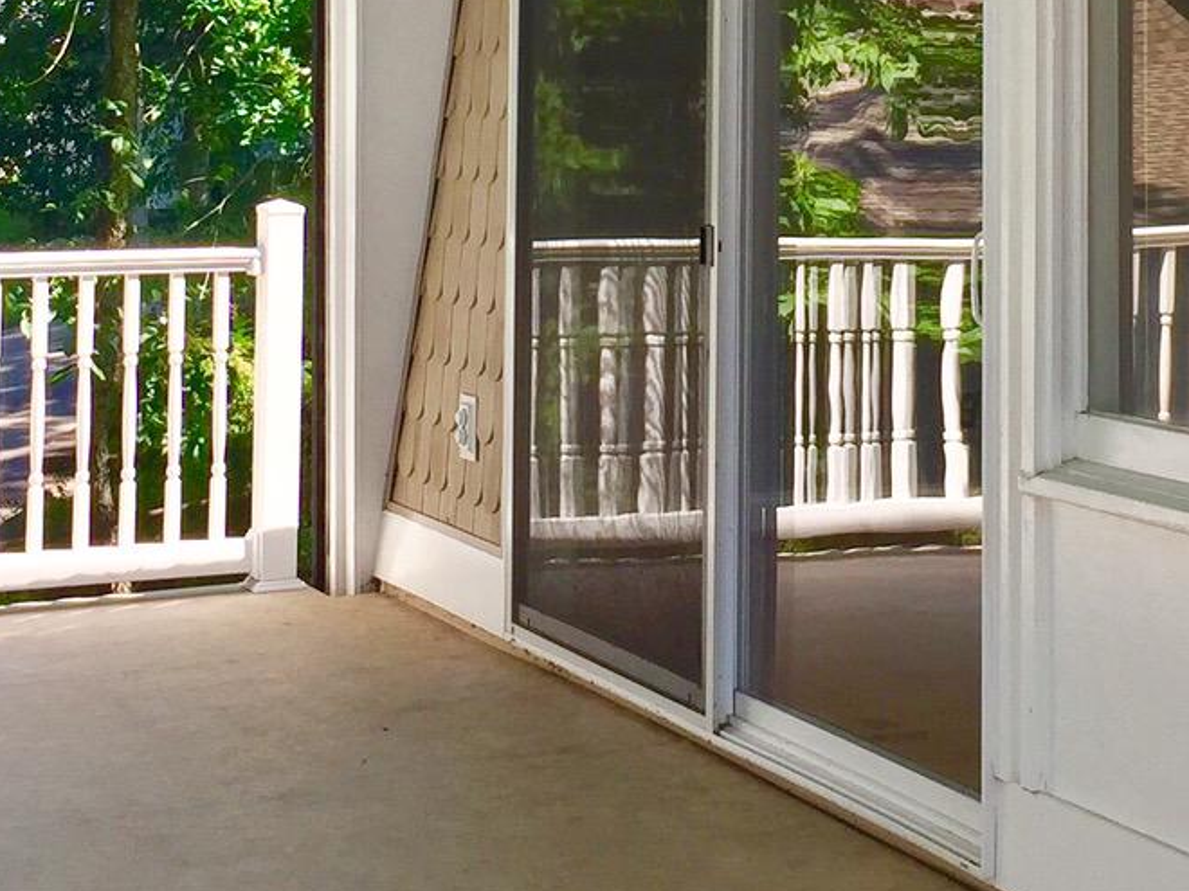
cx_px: 758
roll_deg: -2.8
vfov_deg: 15.9
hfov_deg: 21.7
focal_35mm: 90
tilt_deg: +4.4
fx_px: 3091
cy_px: -137
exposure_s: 1/412
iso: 32
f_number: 2.2
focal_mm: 4.15
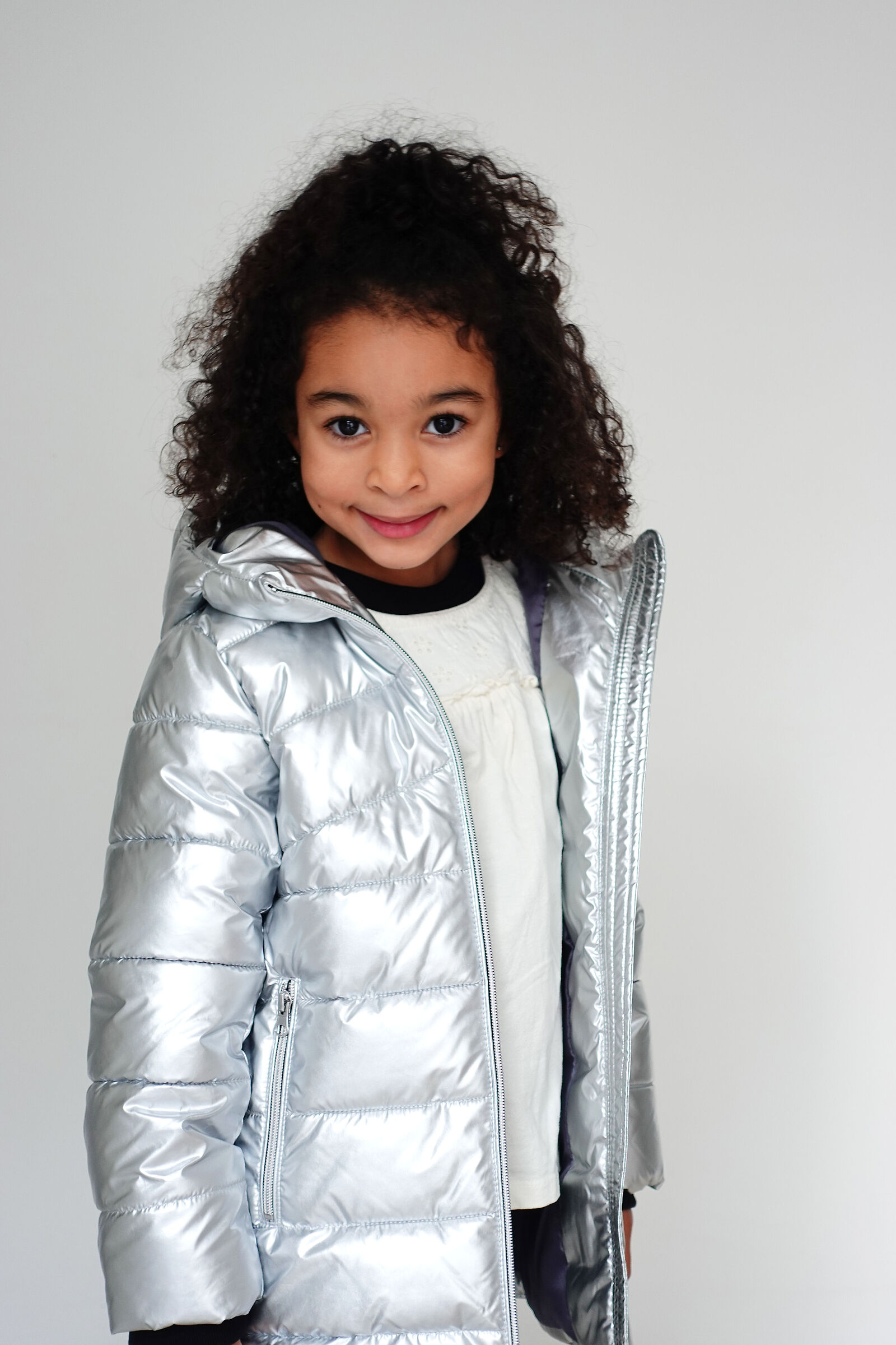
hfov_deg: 23.4
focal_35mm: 58
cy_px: 672
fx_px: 2165
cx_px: 448
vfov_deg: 34.5
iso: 160
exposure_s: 1/60
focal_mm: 21.64
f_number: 2.8
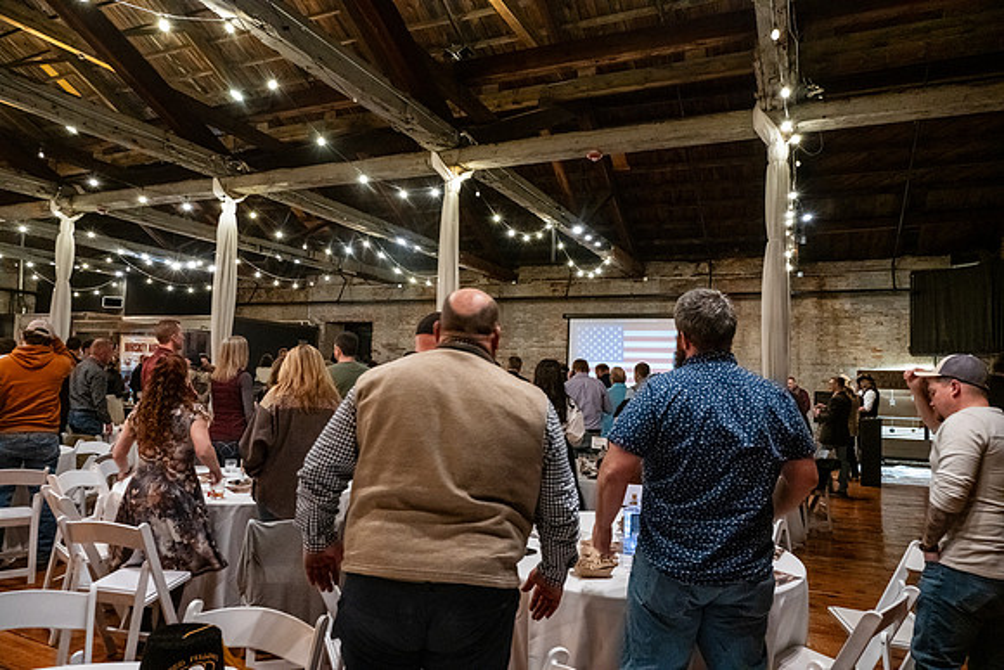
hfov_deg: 73.7
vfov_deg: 53.2
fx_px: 669
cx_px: 502
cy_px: 335
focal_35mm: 24
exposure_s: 1/40
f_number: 6.3
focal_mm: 24
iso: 6400
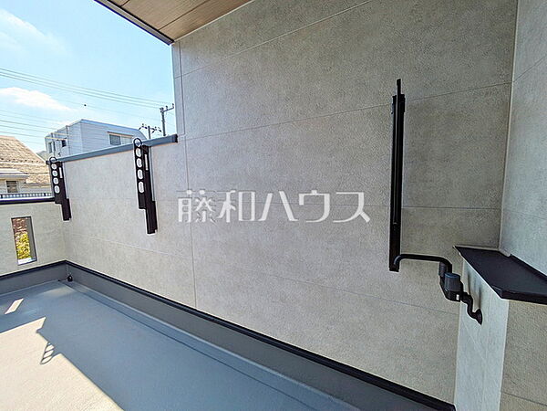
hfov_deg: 102.1
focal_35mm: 14
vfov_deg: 85.7
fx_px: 221
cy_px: 206
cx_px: 274
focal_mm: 1.83
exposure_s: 1/2469
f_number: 2.2
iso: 49
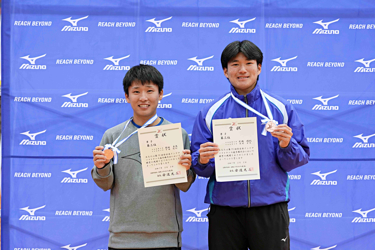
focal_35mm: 70
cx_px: 188
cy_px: 125
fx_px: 729
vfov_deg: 19.5
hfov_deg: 28.8
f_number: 2.8
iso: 800
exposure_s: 1/200
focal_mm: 70
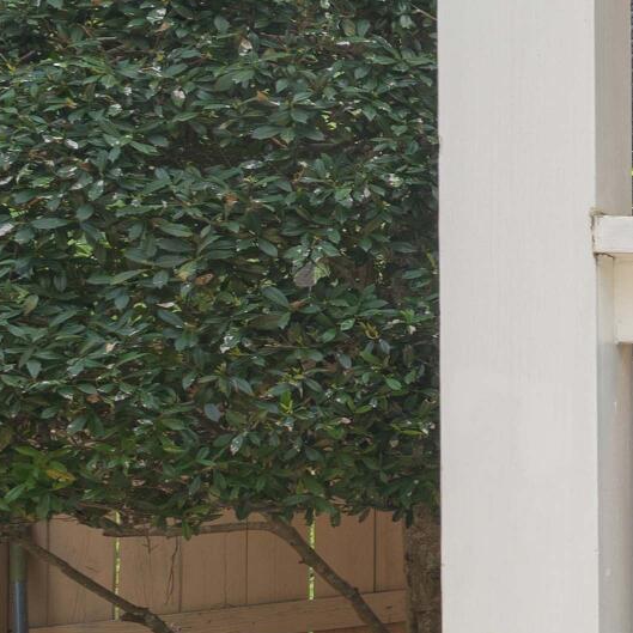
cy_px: 479
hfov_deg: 12.7
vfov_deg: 21.0
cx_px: 1728
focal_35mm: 82
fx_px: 1696
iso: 50
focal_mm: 17
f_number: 8
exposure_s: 1/25
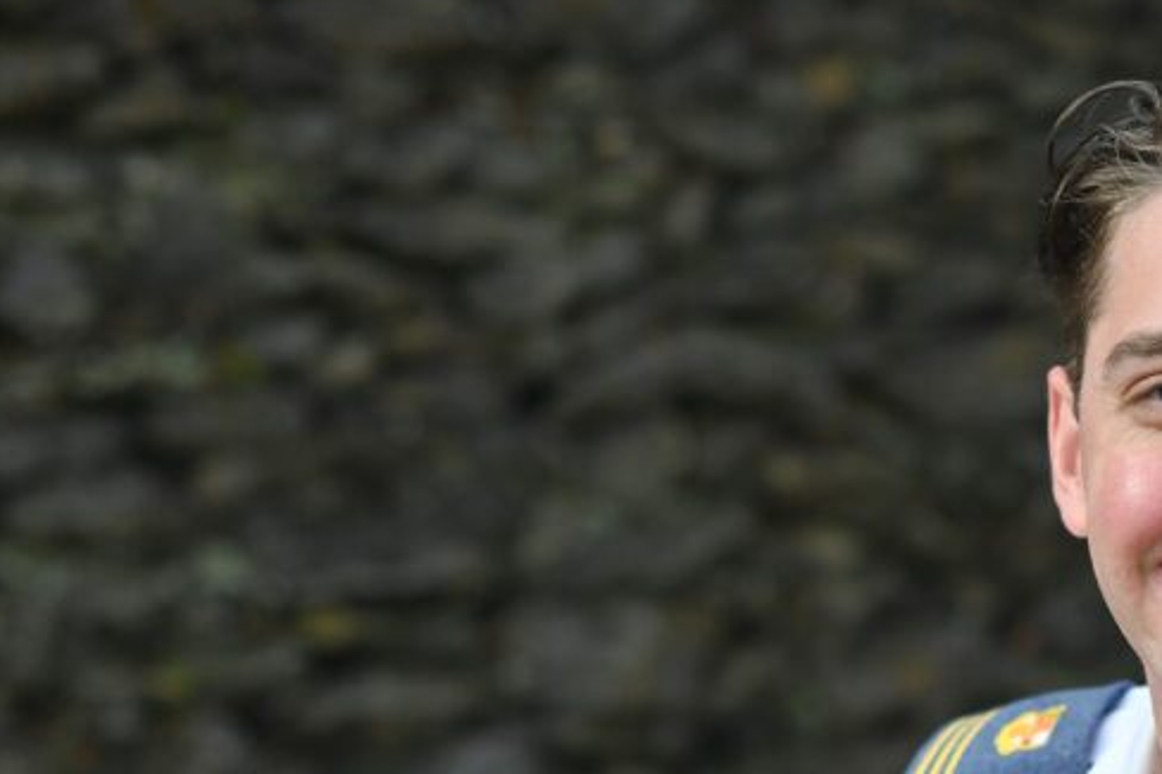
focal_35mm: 105
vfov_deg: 12.9
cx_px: 1095
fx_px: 3388
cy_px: 749
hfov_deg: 19.0
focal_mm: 50
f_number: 2.8
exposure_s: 1/2000
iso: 200
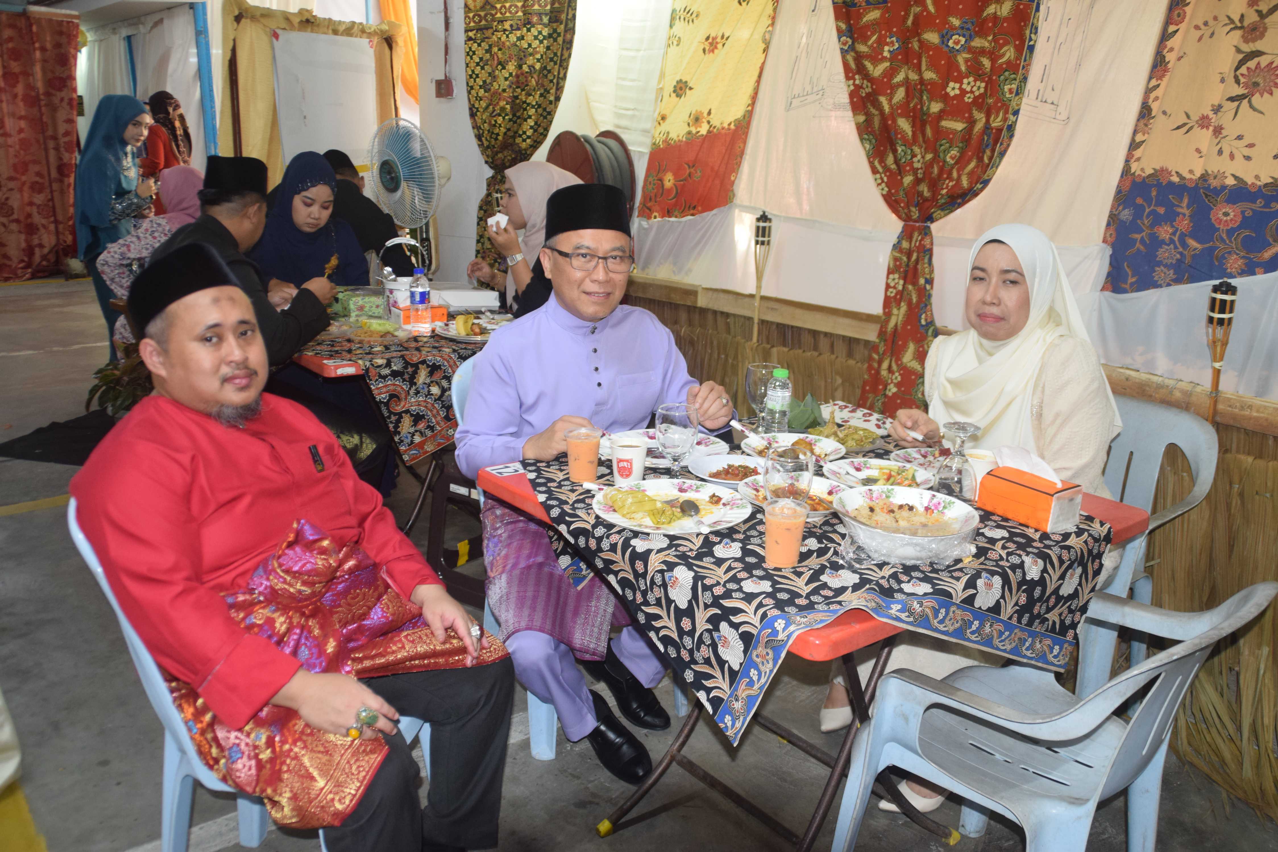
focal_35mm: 33
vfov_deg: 40.0
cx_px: 639
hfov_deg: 57.2
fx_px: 1172
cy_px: 426
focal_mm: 22
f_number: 4
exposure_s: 1/60
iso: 800
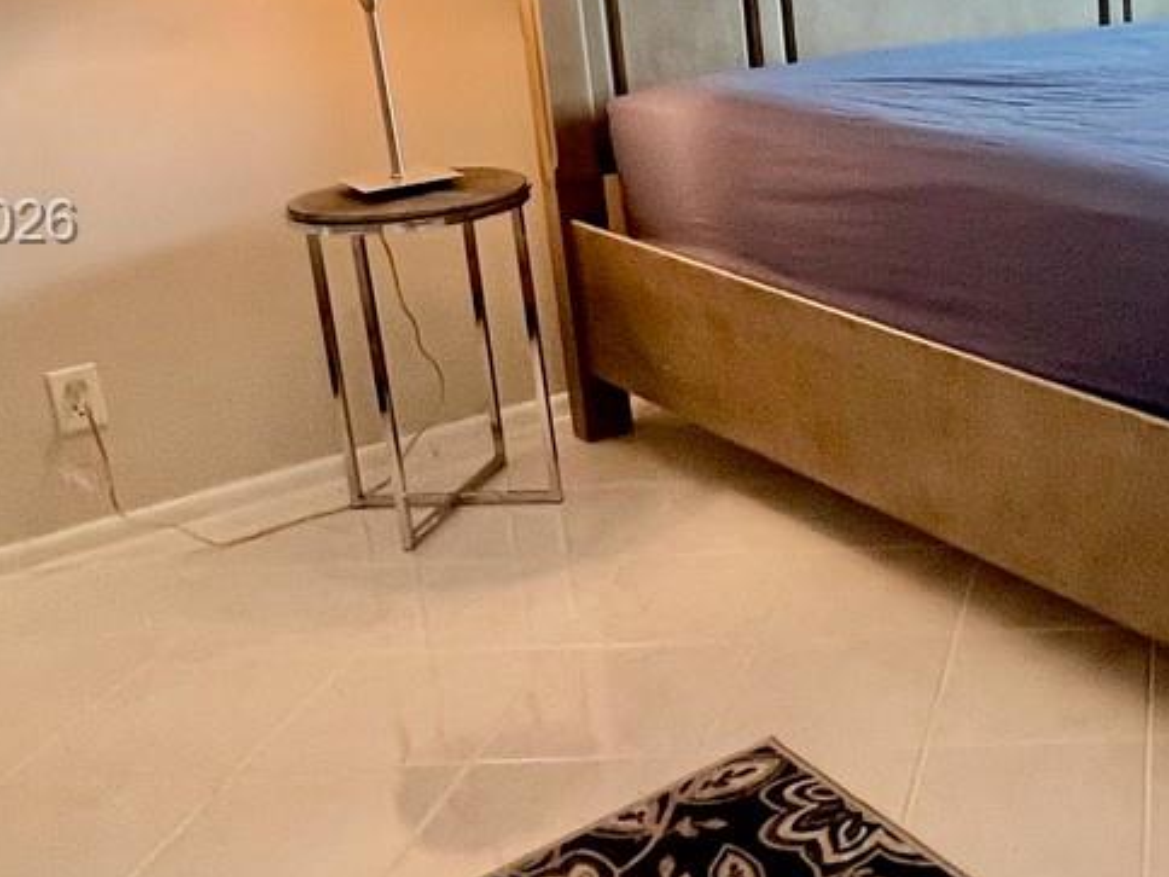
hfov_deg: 37.4
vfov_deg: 33.0
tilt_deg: -14.0
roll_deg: +0.3
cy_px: 225
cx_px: 1256
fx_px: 1452
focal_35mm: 43
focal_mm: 1.57
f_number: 1.8
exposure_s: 1/120
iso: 160
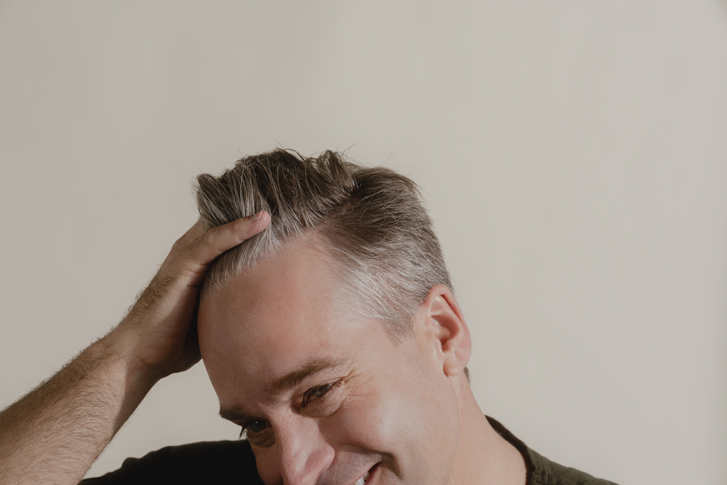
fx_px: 1414
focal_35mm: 70
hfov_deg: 28.8
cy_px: 242
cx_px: 364
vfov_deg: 19.5
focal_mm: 70
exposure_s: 1/100
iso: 50
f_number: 7.1
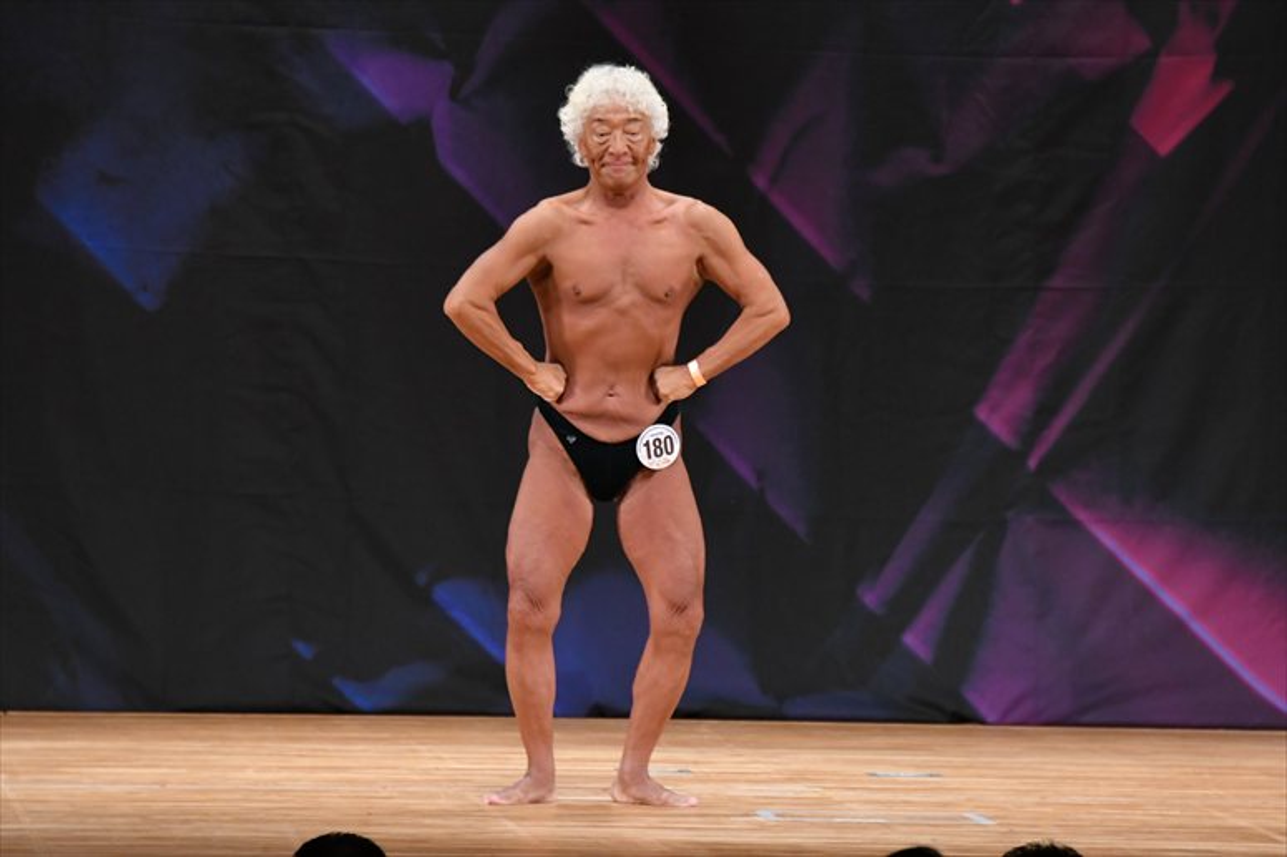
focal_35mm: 285
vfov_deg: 4.8
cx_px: 644
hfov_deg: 7.2
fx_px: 10184
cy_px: 428
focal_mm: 190
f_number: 5.6
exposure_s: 1/400
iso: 3200
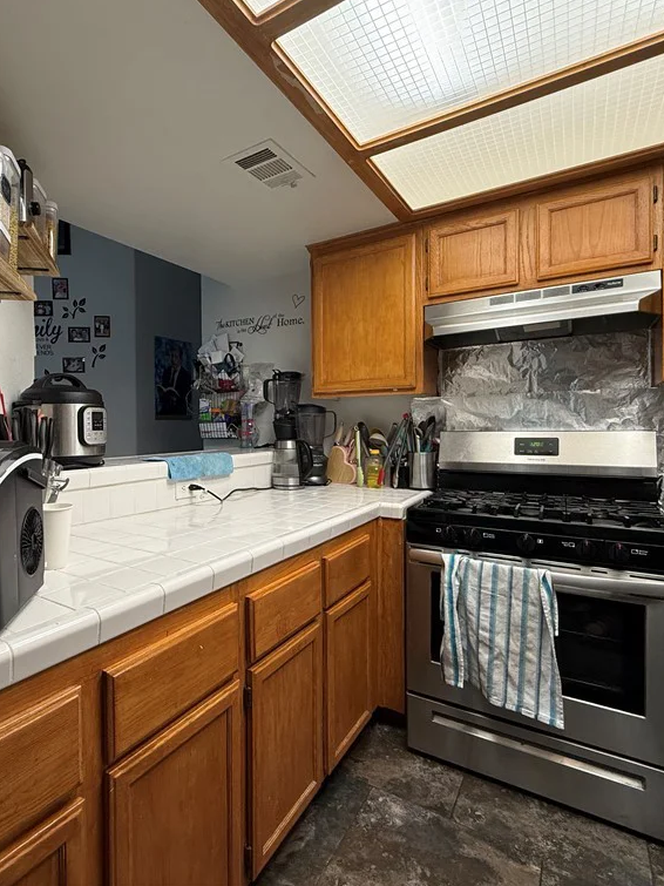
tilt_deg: -0.7
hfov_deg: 66.7
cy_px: 437
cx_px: 219
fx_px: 486
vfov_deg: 84.7
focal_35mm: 19
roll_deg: +0.9
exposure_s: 1/120
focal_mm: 2.22
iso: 200
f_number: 2.2
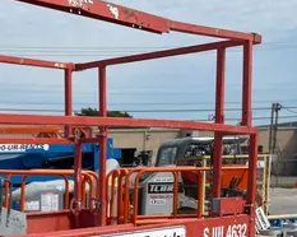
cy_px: 314
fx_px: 703
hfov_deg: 22.4
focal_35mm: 80
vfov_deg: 17.8
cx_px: -36
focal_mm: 4.2
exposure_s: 1/6494
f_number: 1.6
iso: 50
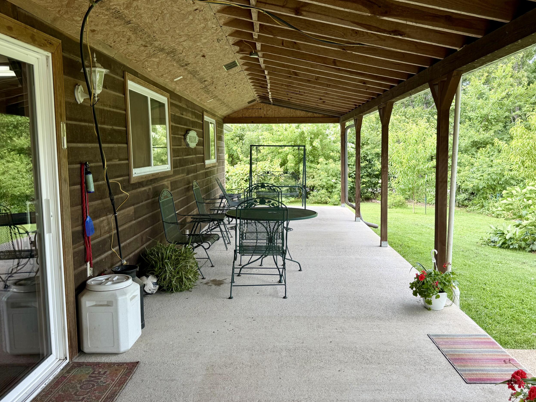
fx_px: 449
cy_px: 195
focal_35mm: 29
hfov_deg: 61.6
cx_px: 288
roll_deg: -0.7
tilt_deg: -3.8
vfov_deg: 48.2
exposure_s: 1/338
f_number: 1.78
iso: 80
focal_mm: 6.76
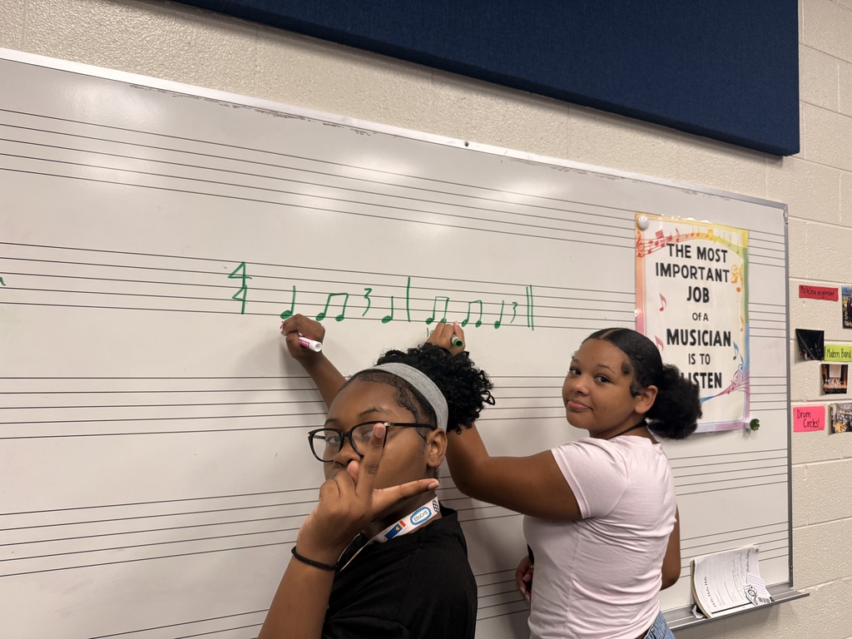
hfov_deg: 71.6
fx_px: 591
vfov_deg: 56.8
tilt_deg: +2.7
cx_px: 426
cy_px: 320
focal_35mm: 24
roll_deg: -0.3
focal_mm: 6.76
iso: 200
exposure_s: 1/60
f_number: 1.78
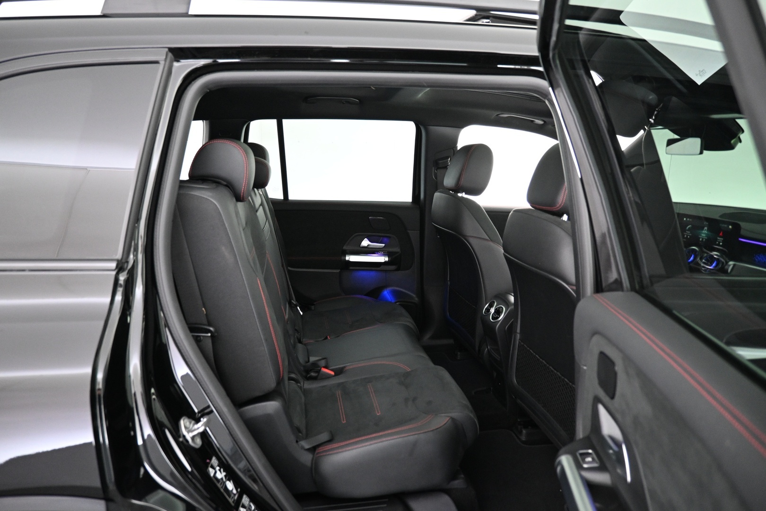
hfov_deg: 73.7
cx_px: 383
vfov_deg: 53.1
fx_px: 511
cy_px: 256
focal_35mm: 24
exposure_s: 1/10
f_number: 3.5
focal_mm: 16
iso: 1600
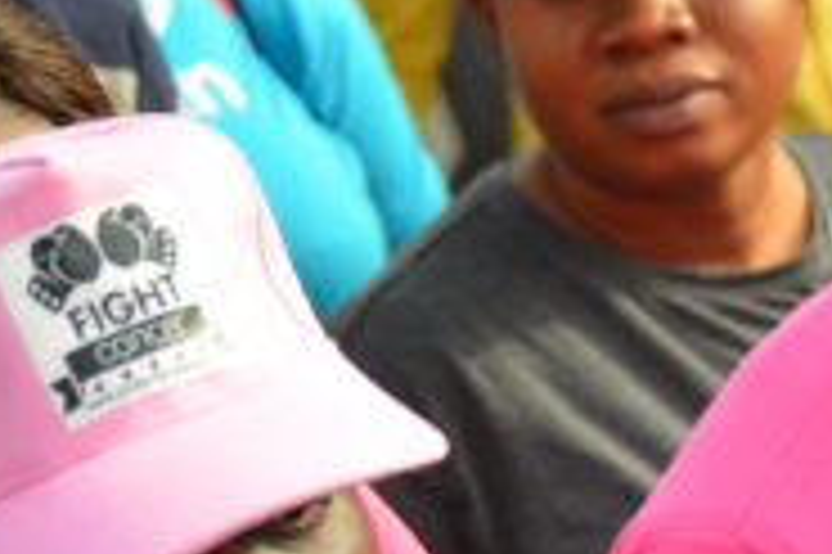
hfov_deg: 6.7
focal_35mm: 303
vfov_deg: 4.5
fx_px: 6996
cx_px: 1448
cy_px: 473
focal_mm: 70
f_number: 4.5
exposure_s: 1/400
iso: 250
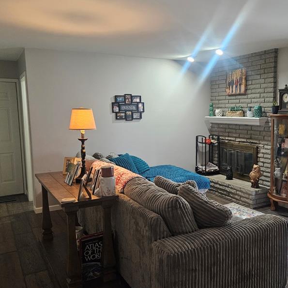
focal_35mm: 35
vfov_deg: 47.2
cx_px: 201
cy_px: 147
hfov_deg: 46.2
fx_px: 329
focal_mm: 5.4
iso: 640
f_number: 1.8
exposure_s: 1/60
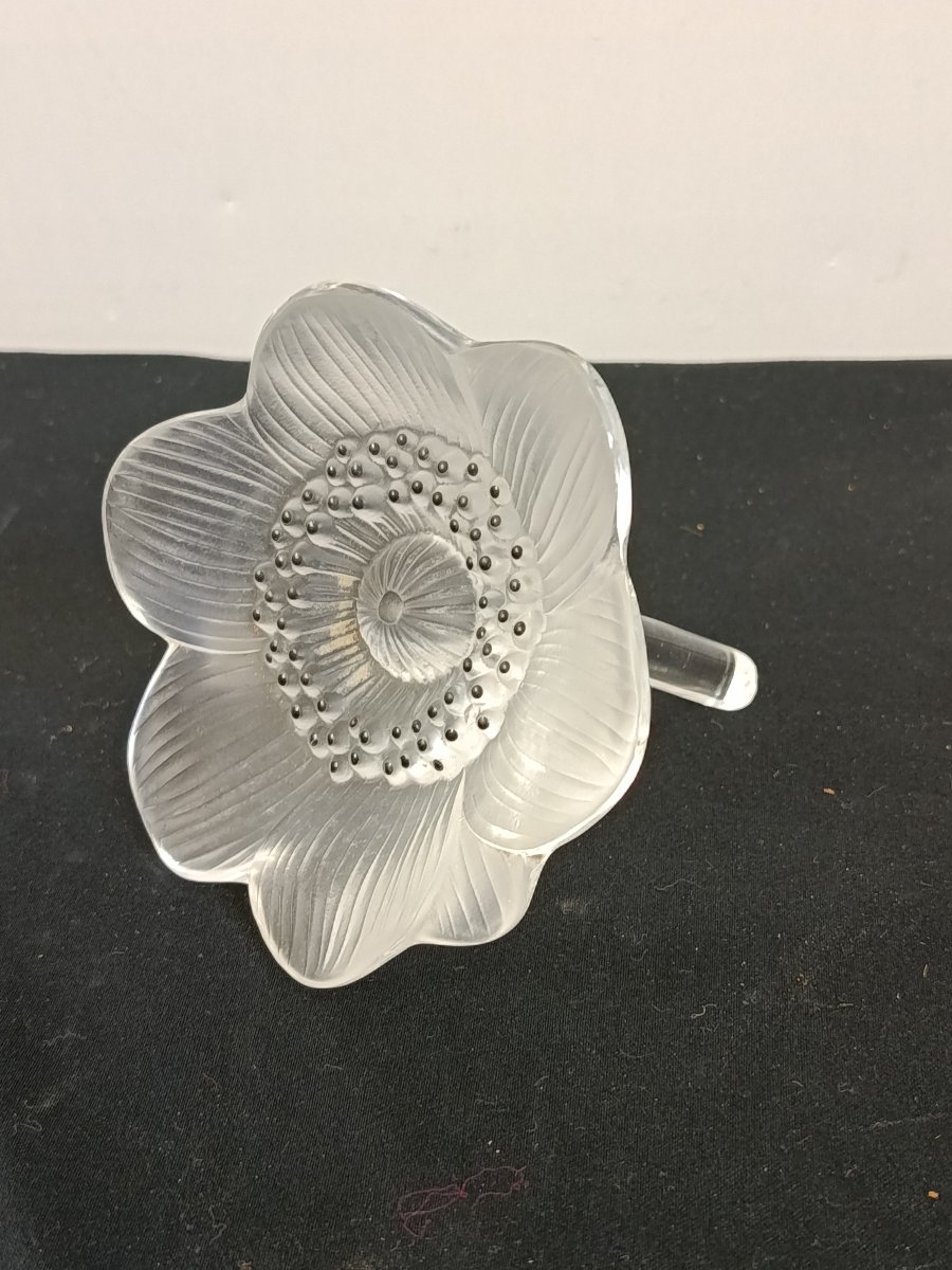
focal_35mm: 48
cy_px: 635
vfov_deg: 39.7
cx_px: 476
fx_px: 1760
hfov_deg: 30.3
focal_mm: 5.24
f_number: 1.7
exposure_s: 1/33.3
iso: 1052
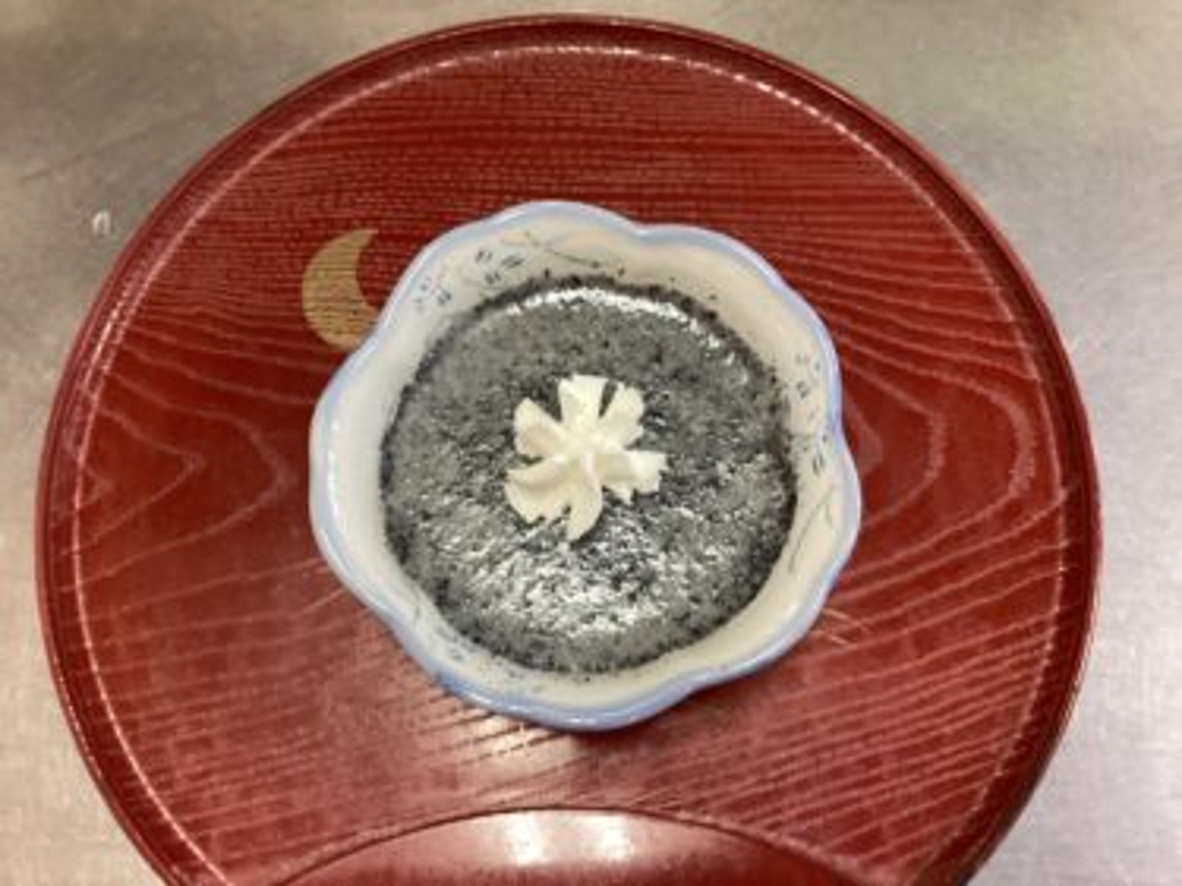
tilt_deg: -75.9
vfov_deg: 45.4
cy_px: 443
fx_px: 1058
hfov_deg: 58.4
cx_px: 591
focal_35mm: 31
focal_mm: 3.3
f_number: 2.4
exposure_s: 1/40
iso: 250
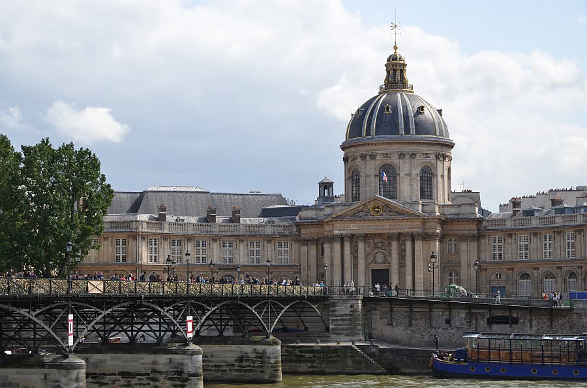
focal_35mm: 82
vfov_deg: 16.5
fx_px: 1342
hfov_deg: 24.7
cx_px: 294
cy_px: 194
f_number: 8
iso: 100
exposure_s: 1/250
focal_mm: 55
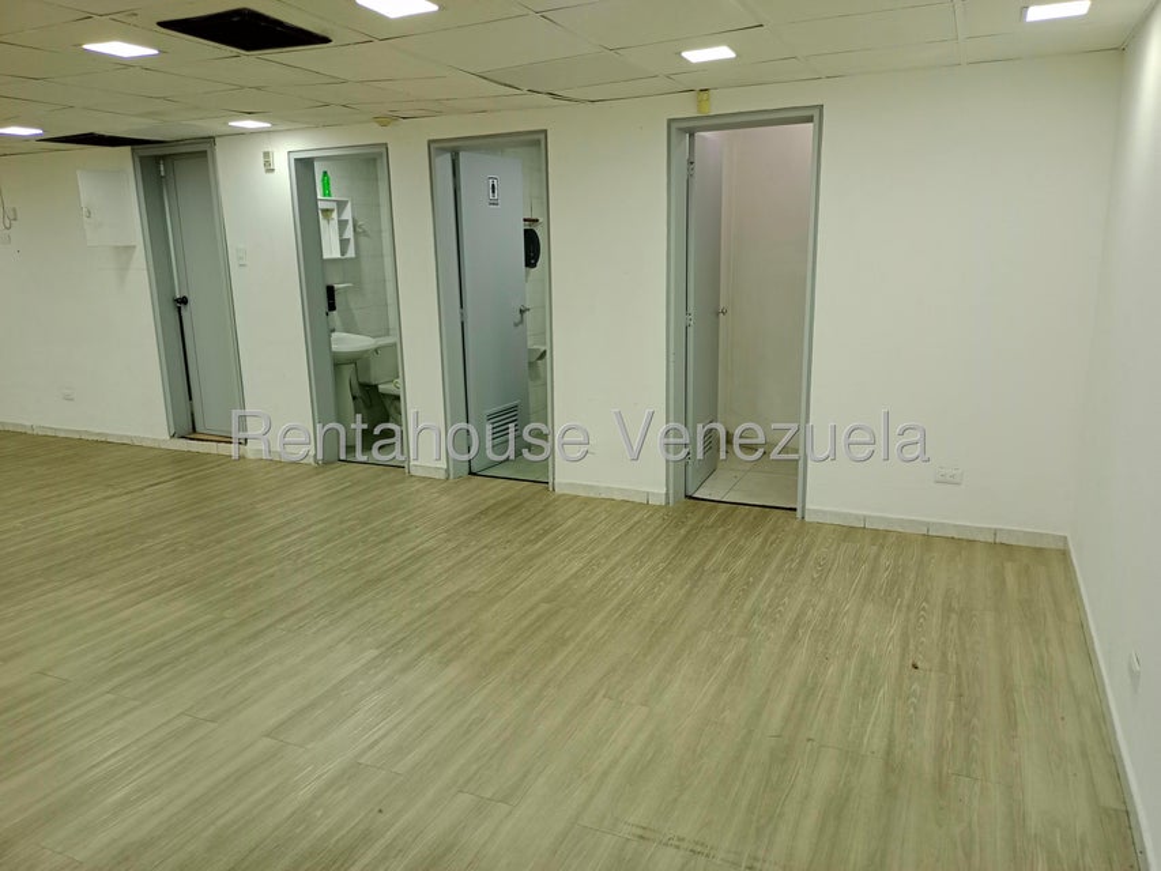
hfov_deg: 69.4
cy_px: 436
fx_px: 839
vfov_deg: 54.9
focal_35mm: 25
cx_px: 580
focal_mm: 4.71
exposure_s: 1/50
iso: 655
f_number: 1.79
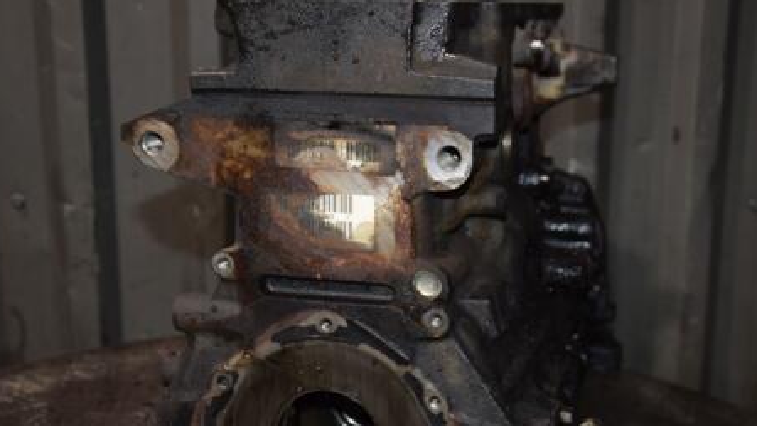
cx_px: 435
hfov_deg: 33.3
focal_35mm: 63
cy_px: 280
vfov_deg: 19.1
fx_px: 1265
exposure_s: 1/60
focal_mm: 30
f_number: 5
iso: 800
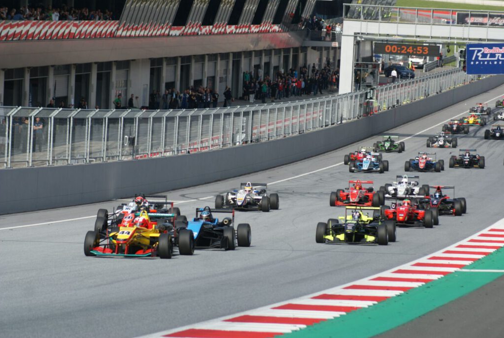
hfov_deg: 9.7
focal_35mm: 211
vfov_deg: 6.5
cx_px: 252
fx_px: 2957
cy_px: 169
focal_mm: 140
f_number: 5.6
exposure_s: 1/500
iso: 100
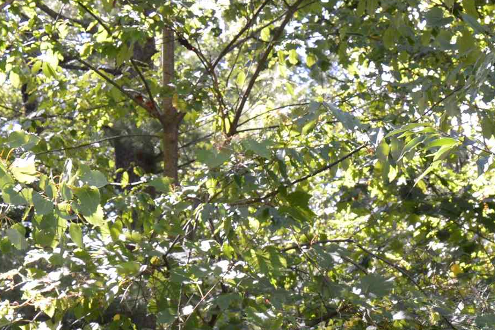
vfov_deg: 13.9
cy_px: 508
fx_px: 1265
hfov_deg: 21.2
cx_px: 529
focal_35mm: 92
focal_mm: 18
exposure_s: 1/125
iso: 250
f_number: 5.6
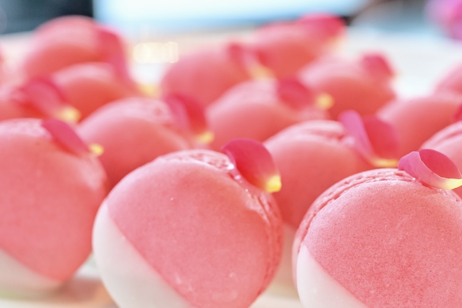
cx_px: 263
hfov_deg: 26.3
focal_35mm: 77
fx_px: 988
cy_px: 190
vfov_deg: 17.7
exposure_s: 1/200
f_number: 7.1
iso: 6400
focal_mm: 60
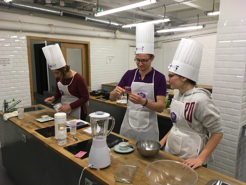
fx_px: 206
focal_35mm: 29
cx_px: 123
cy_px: 92
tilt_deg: -10.8
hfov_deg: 61.7
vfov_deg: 48.2
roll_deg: -0.7
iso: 40
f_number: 2.2
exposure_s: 1/33
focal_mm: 4.15
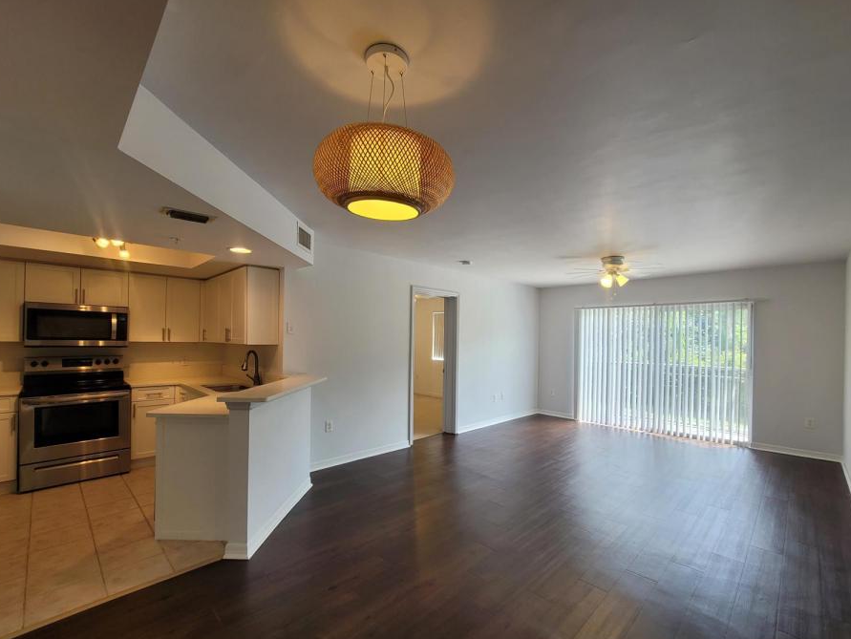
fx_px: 344
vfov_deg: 85.7
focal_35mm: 14
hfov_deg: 102.0
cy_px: 333
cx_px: 444
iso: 64
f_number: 2.2
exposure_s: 1/60
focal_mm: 2.2
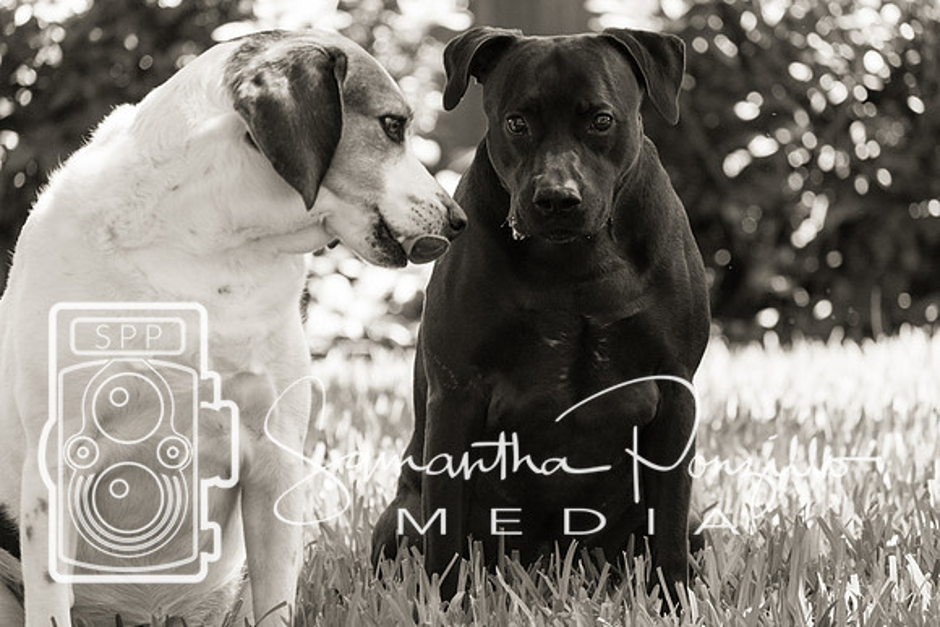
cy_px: 314
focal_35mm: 257
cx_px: 472
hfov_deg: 8.0
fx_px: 6720
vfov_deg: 5.3
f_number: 5
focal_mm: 170
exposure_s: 1/1000
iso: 560
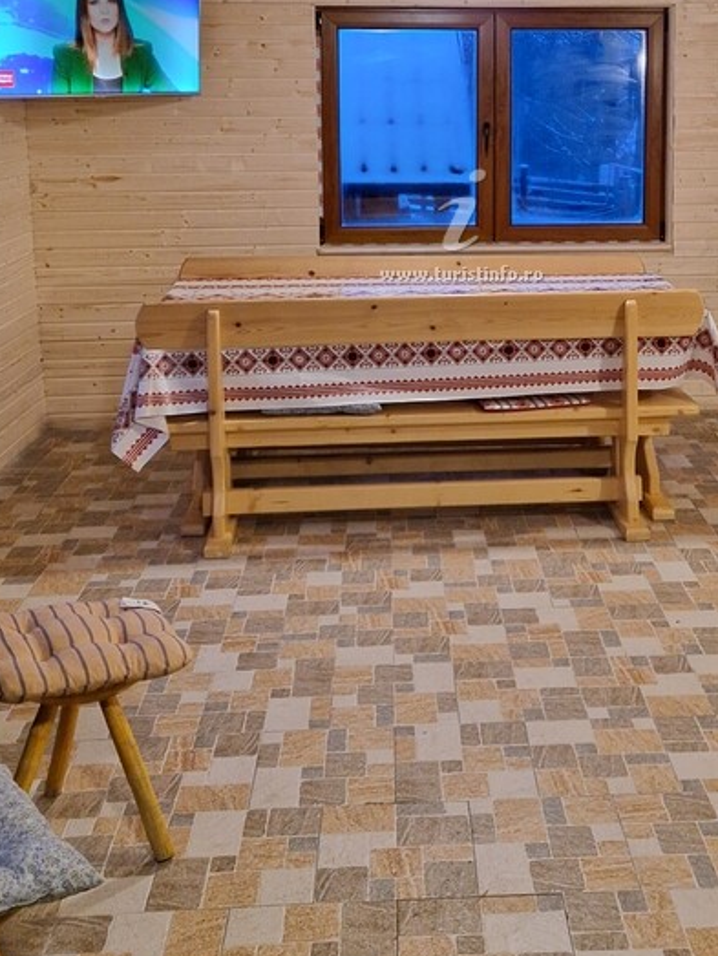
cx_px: 459
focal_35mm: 45
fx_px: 1243
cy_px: 219
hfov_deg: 32.0
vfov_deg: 40.6
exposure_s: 1/50
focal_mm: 5.4
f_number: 1.8
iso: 500
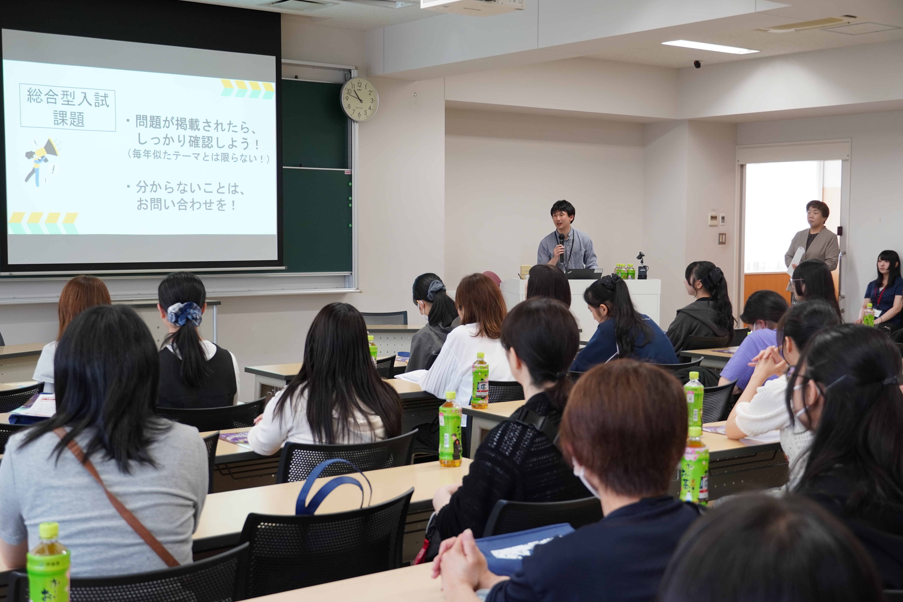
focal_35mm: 50
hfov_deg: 39.6
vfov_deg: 27.0
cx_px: 442
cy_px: 308
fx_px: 1254
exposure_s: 1/50
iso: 400
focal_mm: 32
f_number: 4.5
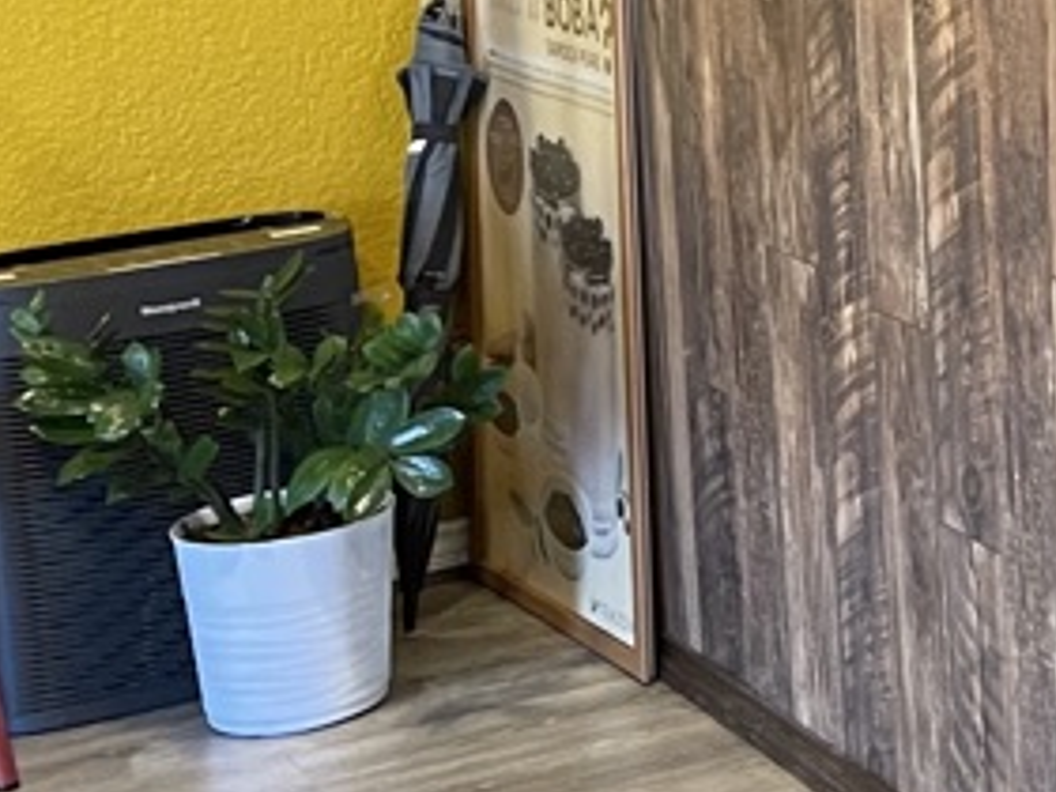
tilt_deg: -5.6
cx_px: 1950
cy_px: -181
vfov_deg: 13.4
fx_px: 3264
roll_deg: +1.2
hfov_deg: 15.5
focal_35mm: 107
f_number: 1.6
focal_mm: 5.1
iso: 400
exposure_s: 1/60
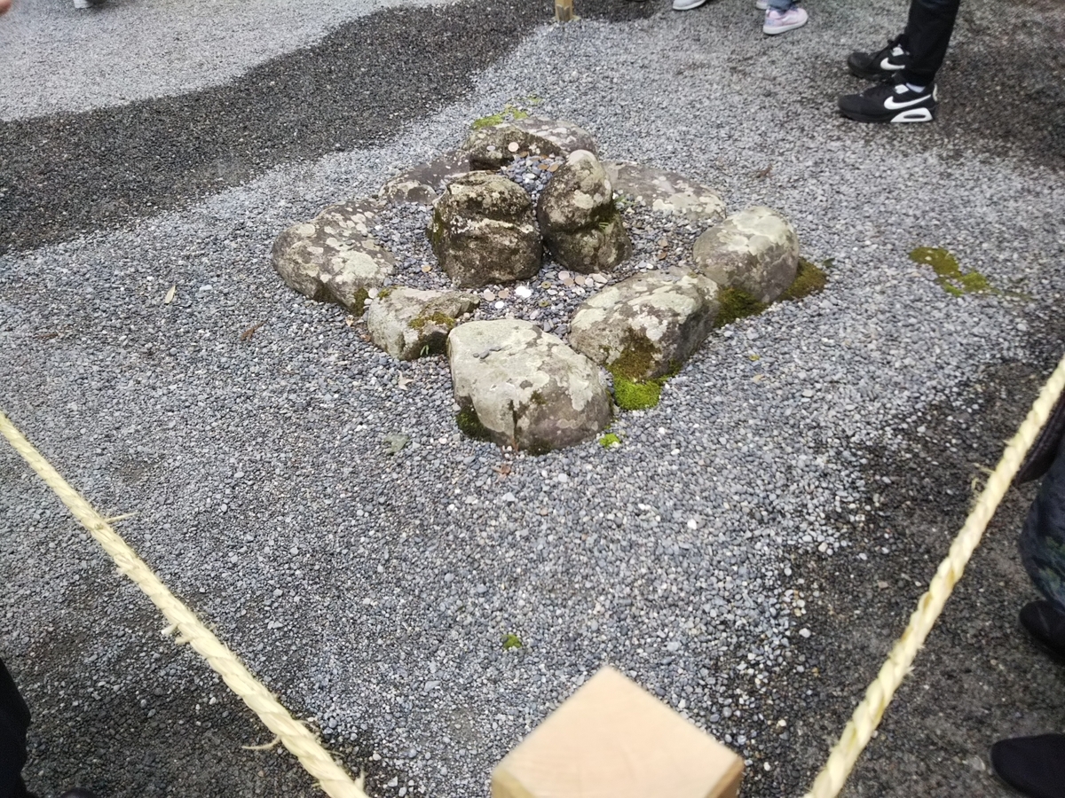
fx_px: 923
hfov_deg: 60.0
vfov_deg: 46.8
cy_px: 399
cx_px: 532
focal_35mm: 30
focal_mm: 4
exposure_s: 1/120
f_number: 2.2
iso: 40
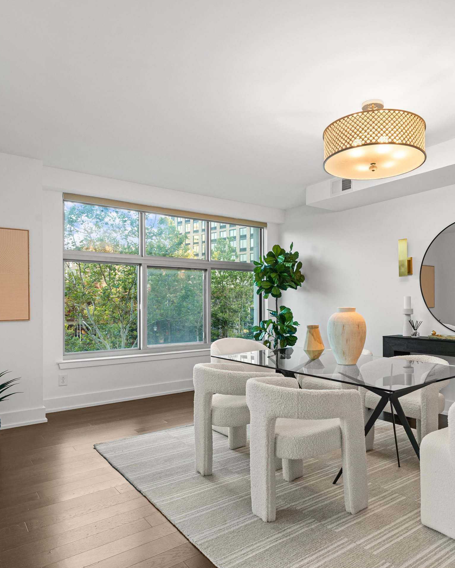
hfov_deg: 57.9
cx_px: 289
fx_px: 404
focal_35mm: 24
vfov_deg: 70.2
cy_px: 298
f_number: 8
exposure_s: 1/4
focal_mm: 16
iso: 400
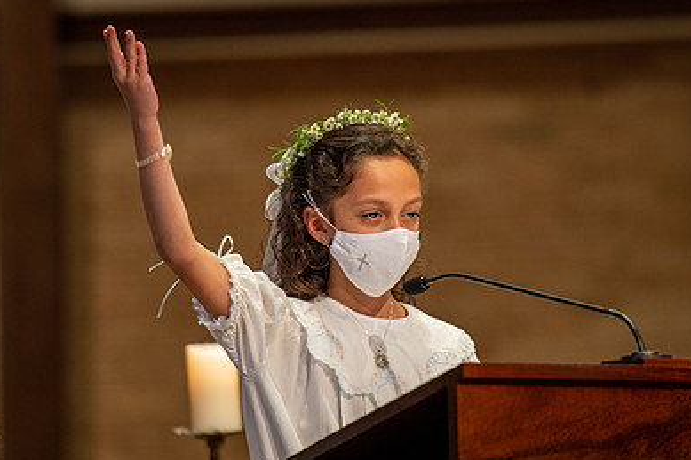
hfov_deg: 6.9
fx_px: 5717
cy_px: 215
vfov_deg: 4.6
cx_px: 348
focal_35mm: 298
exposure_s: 1/125
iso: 1600
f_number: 2.8
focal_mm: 200
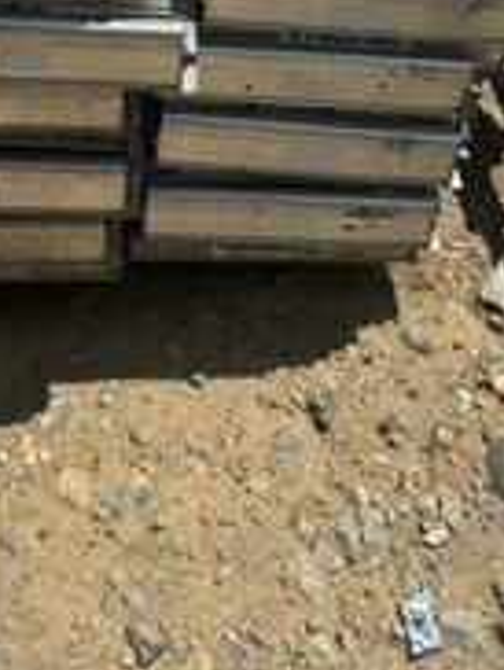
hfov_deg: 25.6
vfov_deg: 30.8
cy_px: -33
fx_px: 1104
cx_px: 180
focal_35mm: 57
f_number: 1.6
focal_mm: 5.96
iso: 50
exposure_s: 1/4255
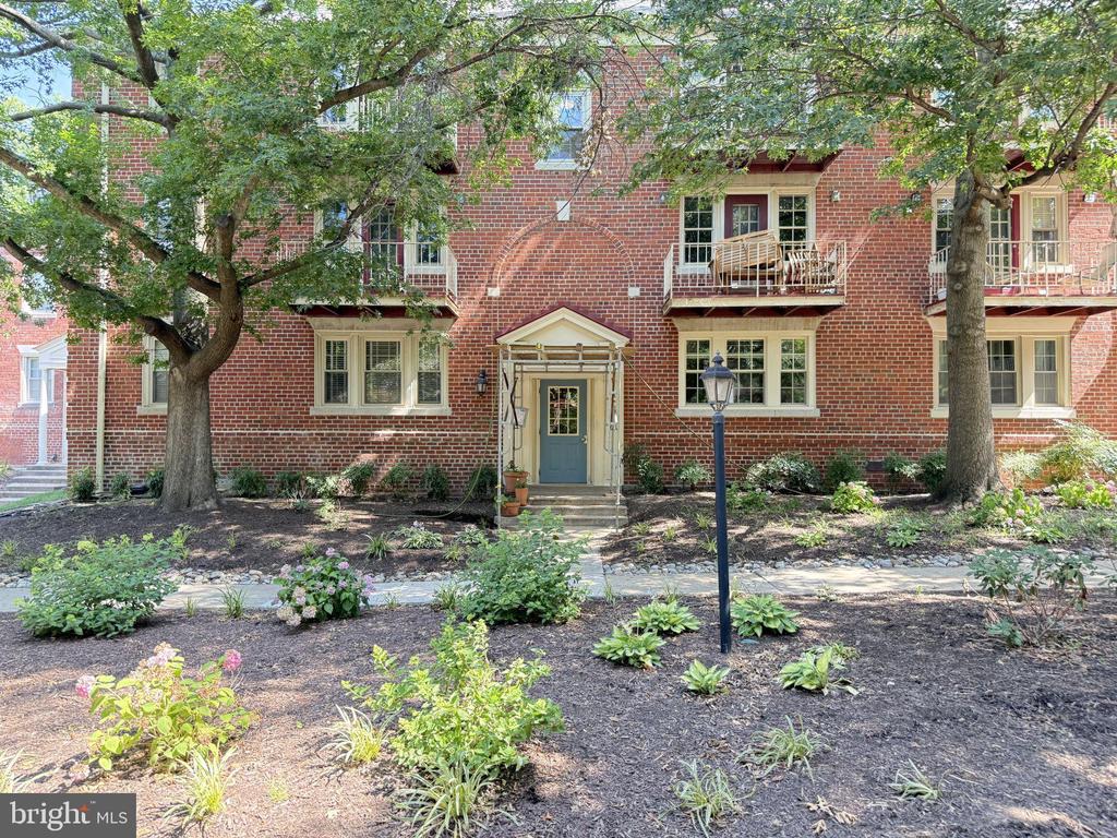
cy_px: 419
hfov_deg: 71.6
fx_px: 774
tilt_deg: +2.1
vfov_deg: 56.8
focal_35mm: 24
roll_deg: +0.1
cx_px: 558
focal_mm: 6.76
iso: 200
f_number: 1.78
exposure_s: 1/182
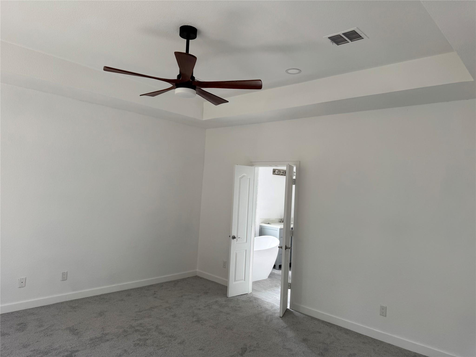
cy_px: 178
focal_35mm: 24
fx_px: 330
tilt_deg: +1.8
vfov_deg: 56.8
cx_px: 238
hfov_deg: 71.6
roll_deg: -4.0
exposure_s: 1/278
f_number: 1.78
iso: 80
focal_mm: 6.76
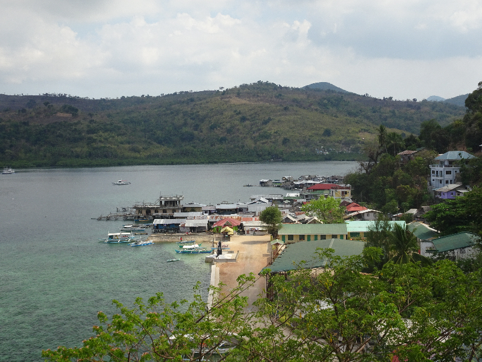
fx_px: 780
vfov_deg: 26.1
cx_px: 241
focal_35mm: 56
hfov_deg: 34.3
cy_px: 181
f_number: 4.5
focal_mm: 9.52
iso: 80
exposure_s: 1/500
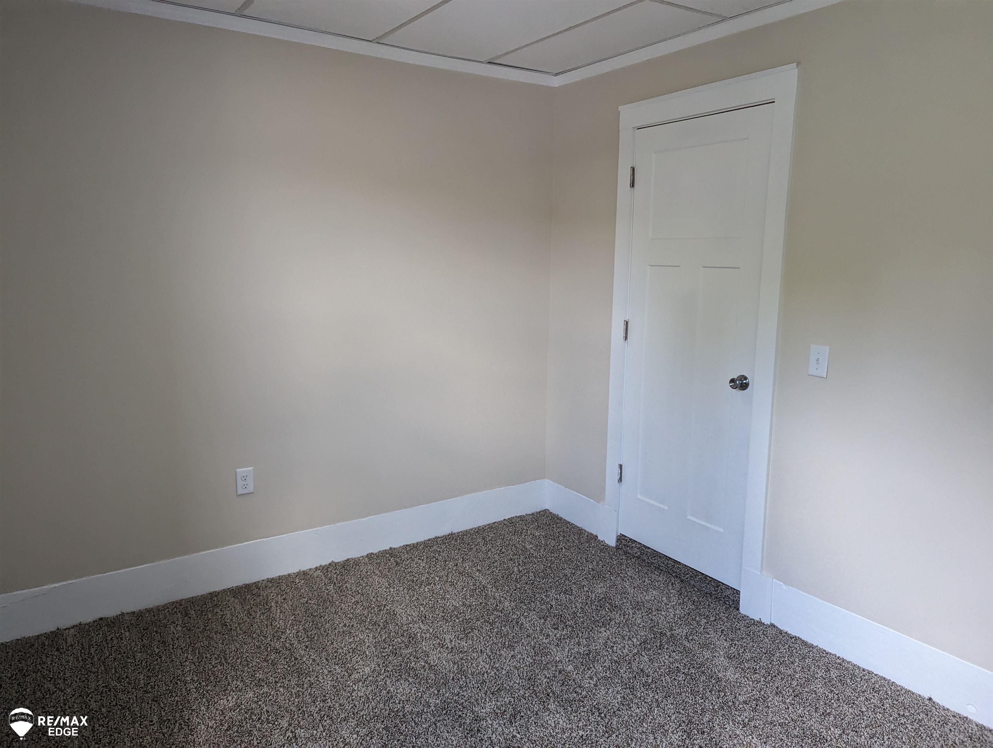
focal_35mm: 24
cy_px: 374
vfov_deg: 56.9
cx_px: 496
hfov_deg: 71.5
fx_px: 689
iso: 1568
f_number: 1.85
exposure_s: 1/517
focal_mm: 6.81
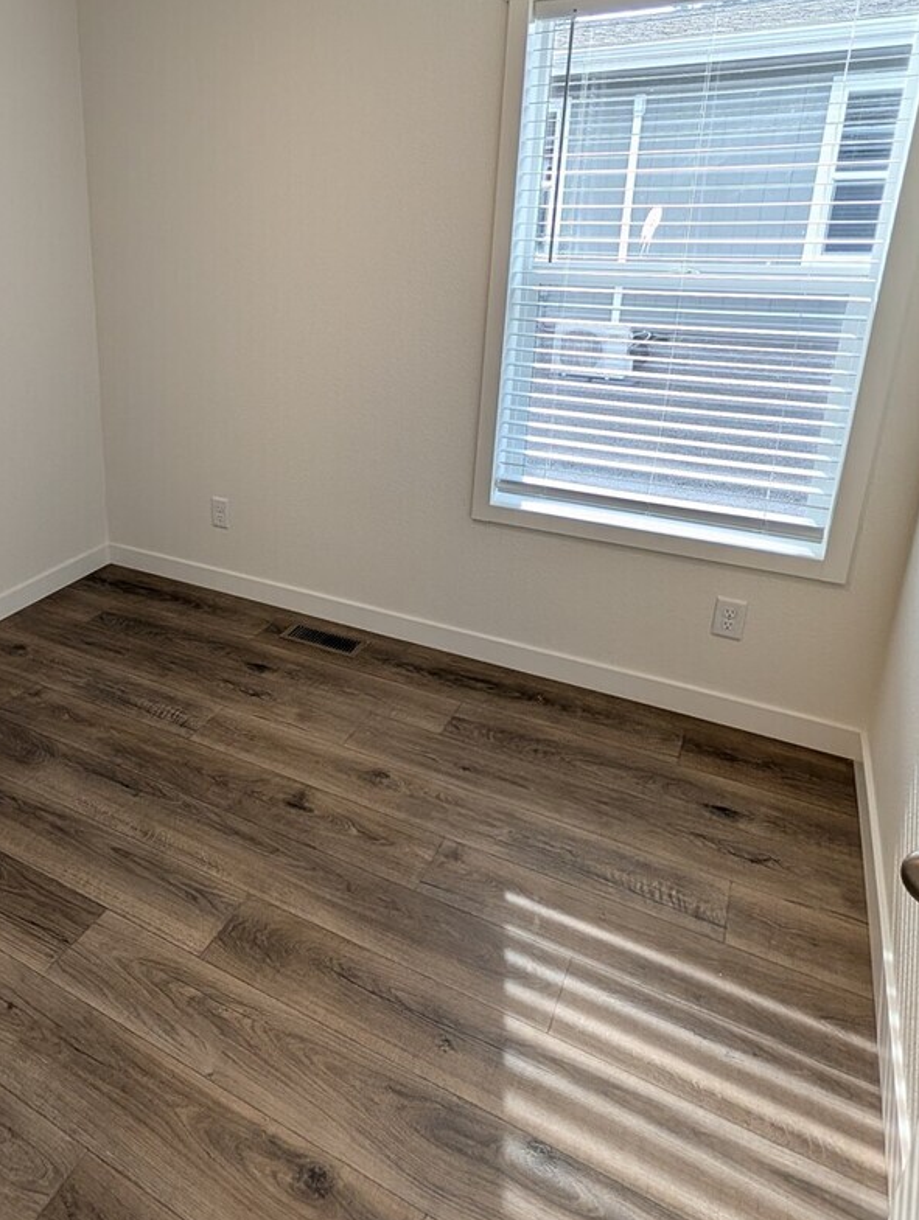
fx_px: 777
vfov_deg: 75.4
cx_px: 232
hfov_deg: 58.1
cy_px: 481
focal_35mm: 22
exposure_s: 1/164
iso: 43
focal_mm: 2.02
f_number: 1.7
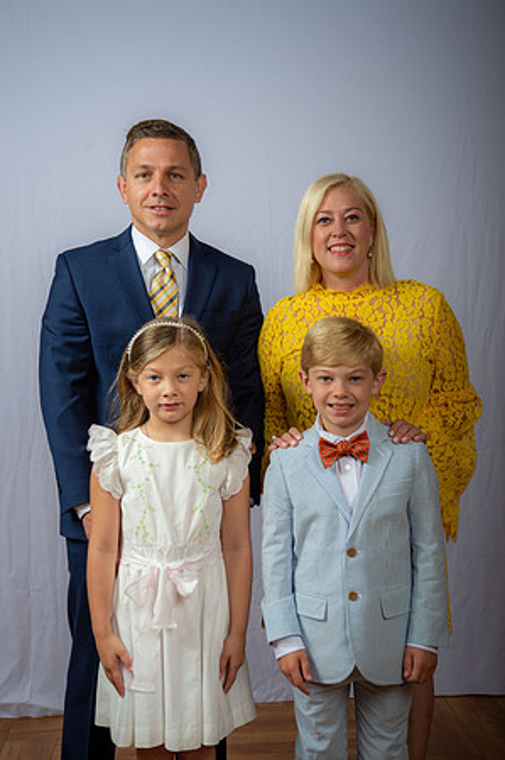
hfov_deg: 23.3
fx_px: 1223
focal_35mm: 58
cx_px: 252
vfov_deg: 34.5
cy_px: 380
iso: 250
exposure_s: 1/200
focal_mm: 58
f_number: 6.3
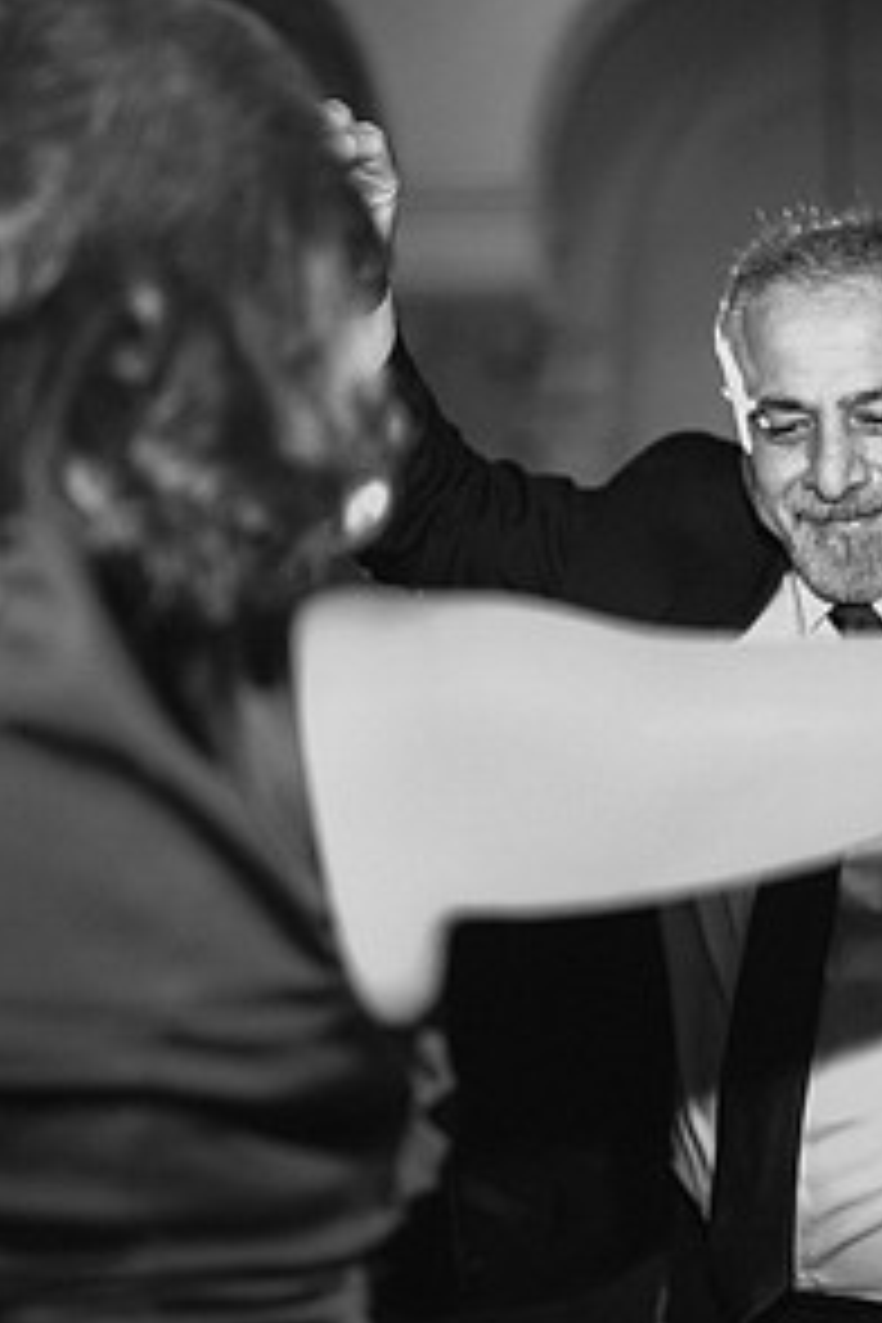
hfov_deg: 19.4
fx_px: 2536
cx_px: 792
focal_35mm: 69
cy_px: 754
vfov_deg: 29.2
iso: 3200
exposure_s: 1/125
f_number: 1.2
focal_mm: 35
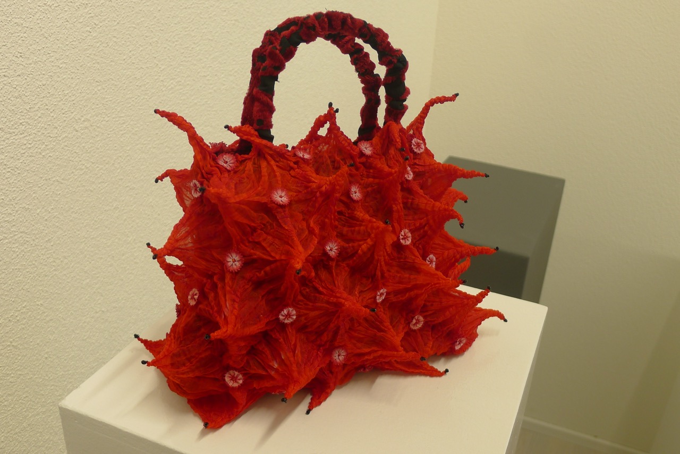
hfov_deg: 51.9
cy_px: 227
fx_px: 699
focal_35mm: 37
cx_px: 340
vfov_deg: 36.0
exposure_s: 1/80
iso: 100
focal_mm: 7.9
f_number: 2.4
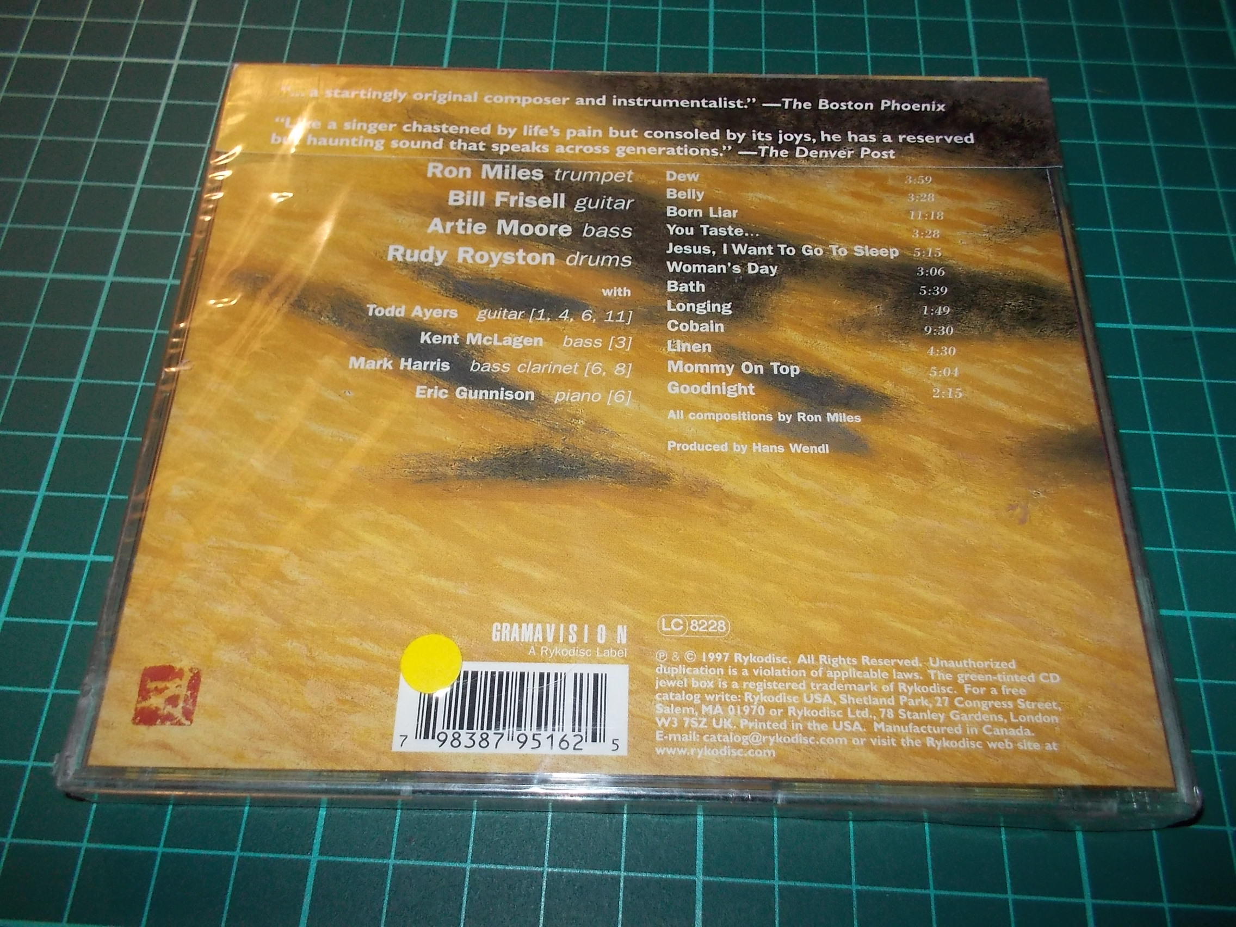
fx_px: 1035
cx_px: 618
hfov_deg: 61.7
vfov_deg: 48.2
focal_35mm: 29
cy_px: 464
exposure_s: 1/30
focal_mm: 4.1
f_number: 3.3
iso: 200
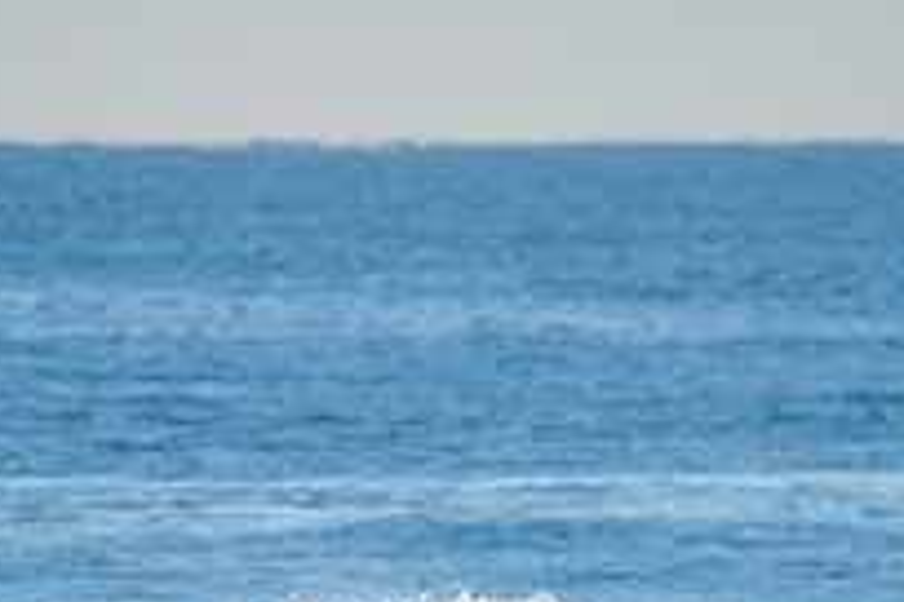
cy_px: 812
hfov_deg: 1.5
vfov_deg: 1.0
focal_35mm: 1420
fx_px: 35655
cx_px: 470
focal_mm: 500
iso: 220
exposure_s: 1/1600
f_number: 5.6
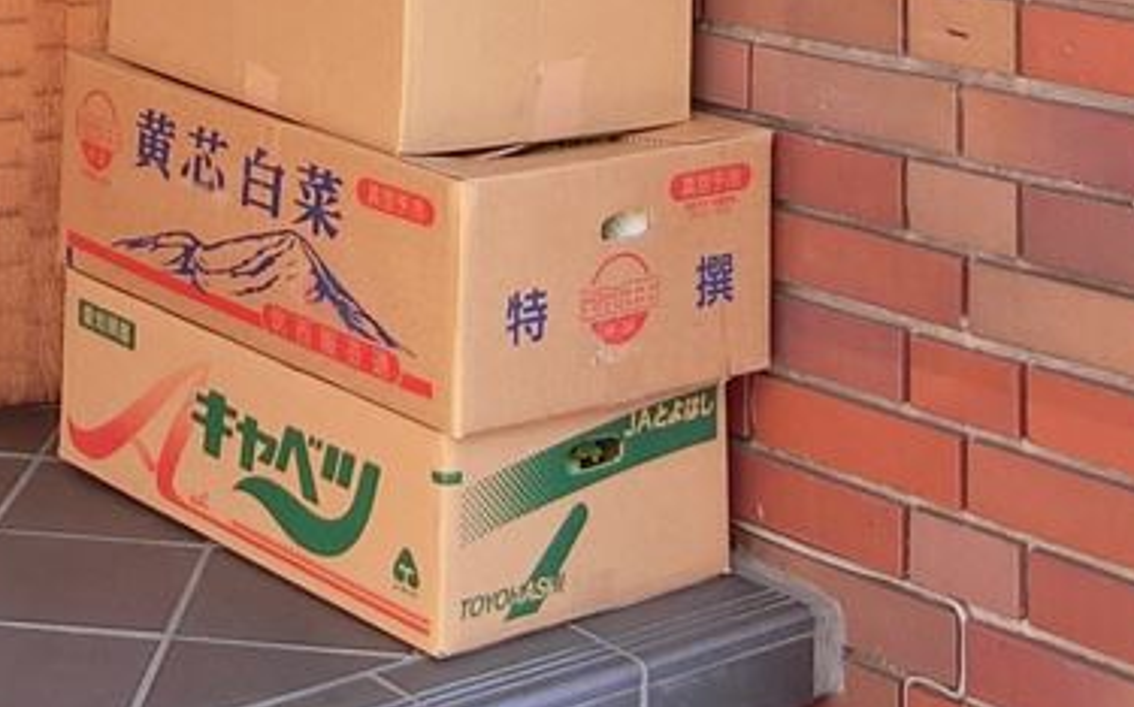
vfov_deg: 13.3
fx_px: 2657
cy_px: -641
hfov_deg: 23.7
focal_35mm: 86
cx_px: 209
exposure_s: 1/80
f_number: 2.7
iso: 80
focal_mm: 4.06
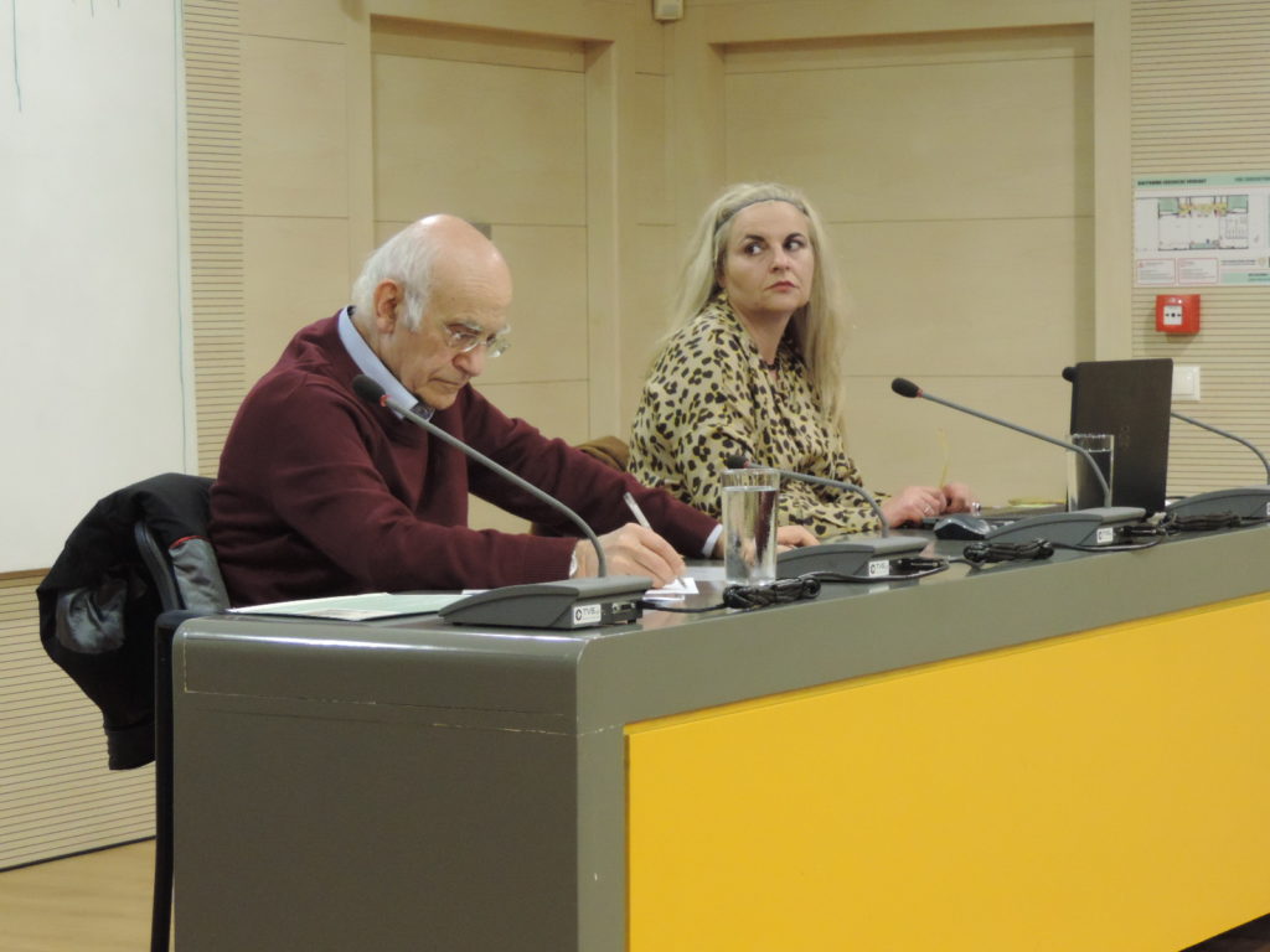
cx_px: 635
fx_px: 3669
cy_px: 476
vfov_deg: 14.8
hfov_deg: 19.6
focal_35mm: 100
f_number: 4.1
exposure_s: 1/15
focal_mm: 17.8
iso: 800
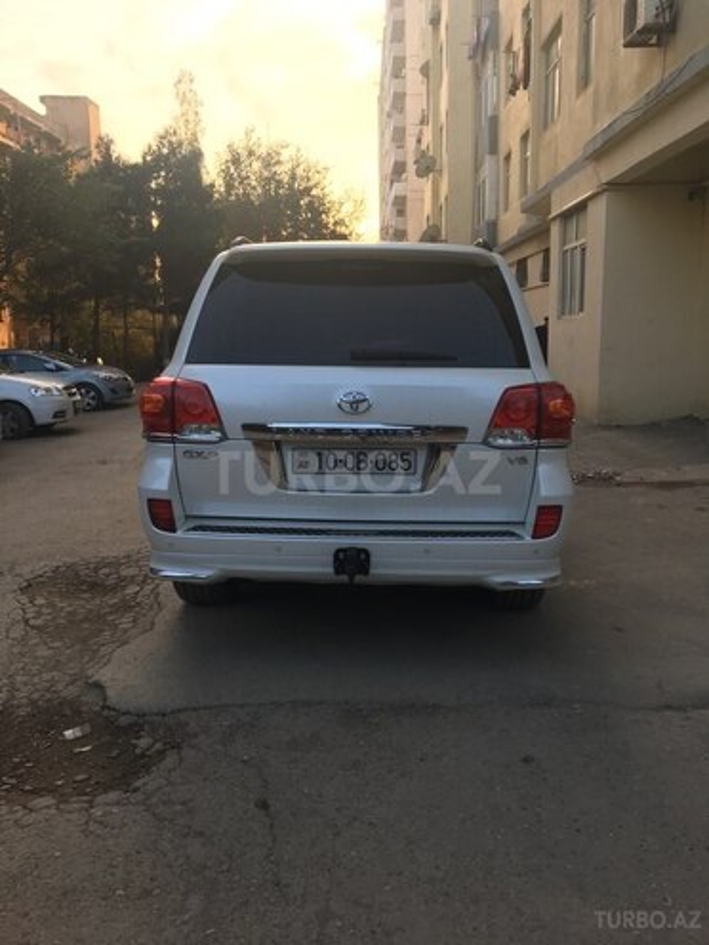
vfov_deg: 61.7
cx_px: 354
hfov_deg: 48.2
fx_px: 792
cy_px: 472
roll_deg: +1.6
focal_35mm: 29
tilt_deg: -8.7
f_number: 2.2
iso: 32
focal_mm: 4.15
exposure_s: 1/100
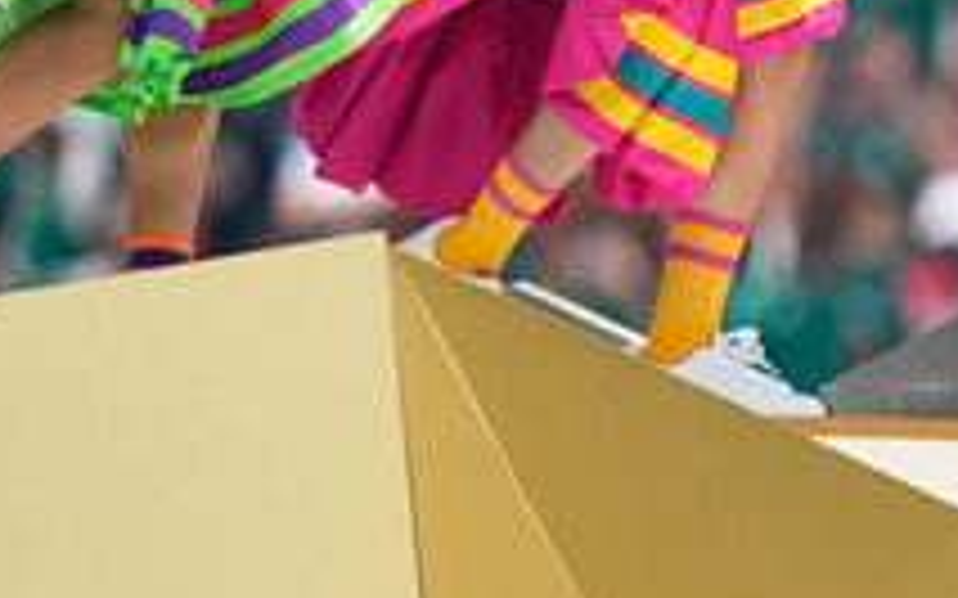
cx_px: 2042
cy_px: 549
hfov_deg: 1.0
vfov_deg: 0.6
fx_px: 53900
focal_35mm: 2065
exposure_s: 1/5000
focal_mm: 400
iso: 400
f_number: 2.8
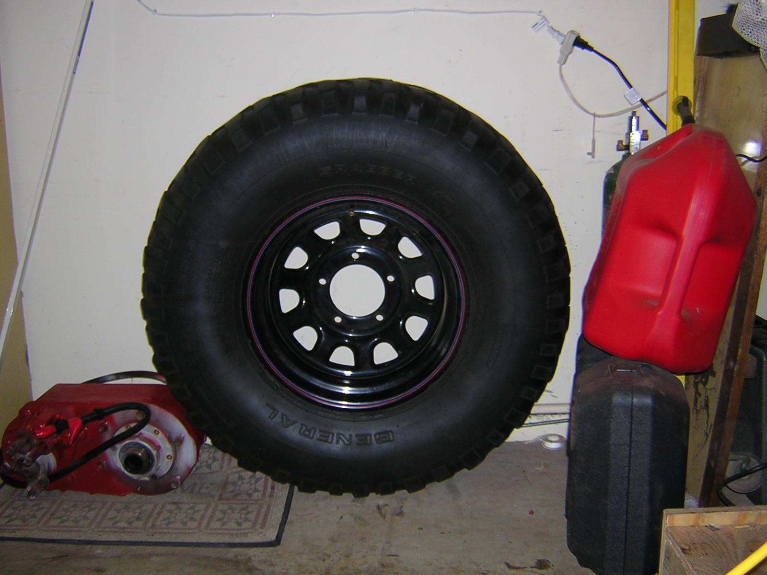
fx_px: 798
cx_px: 384
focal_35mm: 36
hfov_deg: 51.4
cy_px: 288
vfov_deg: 39.7
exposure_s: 1/60.1
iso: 100
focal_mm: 4.7
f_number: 2.6
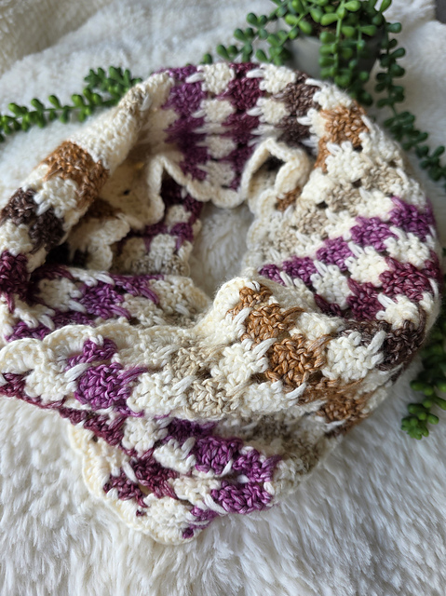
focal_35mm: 23
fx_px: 396
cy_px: 298
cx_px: 223
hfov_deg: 58.8
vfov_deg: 74.0
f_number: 1.7
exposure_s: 1/180
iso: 50
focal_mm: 6.3
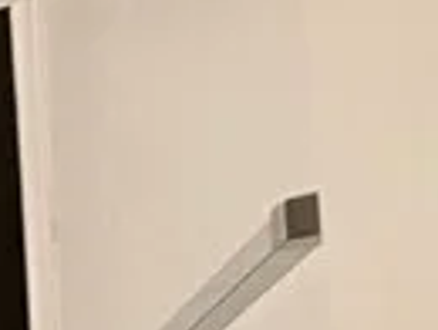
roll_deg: +0.3
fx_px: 1394
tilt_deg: +3.9
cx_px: -1274
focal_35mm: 110
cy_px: 859
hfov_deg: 8.4
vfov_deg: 10.9
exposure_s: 1/120
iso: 200
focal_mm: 2.22
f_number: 2.2
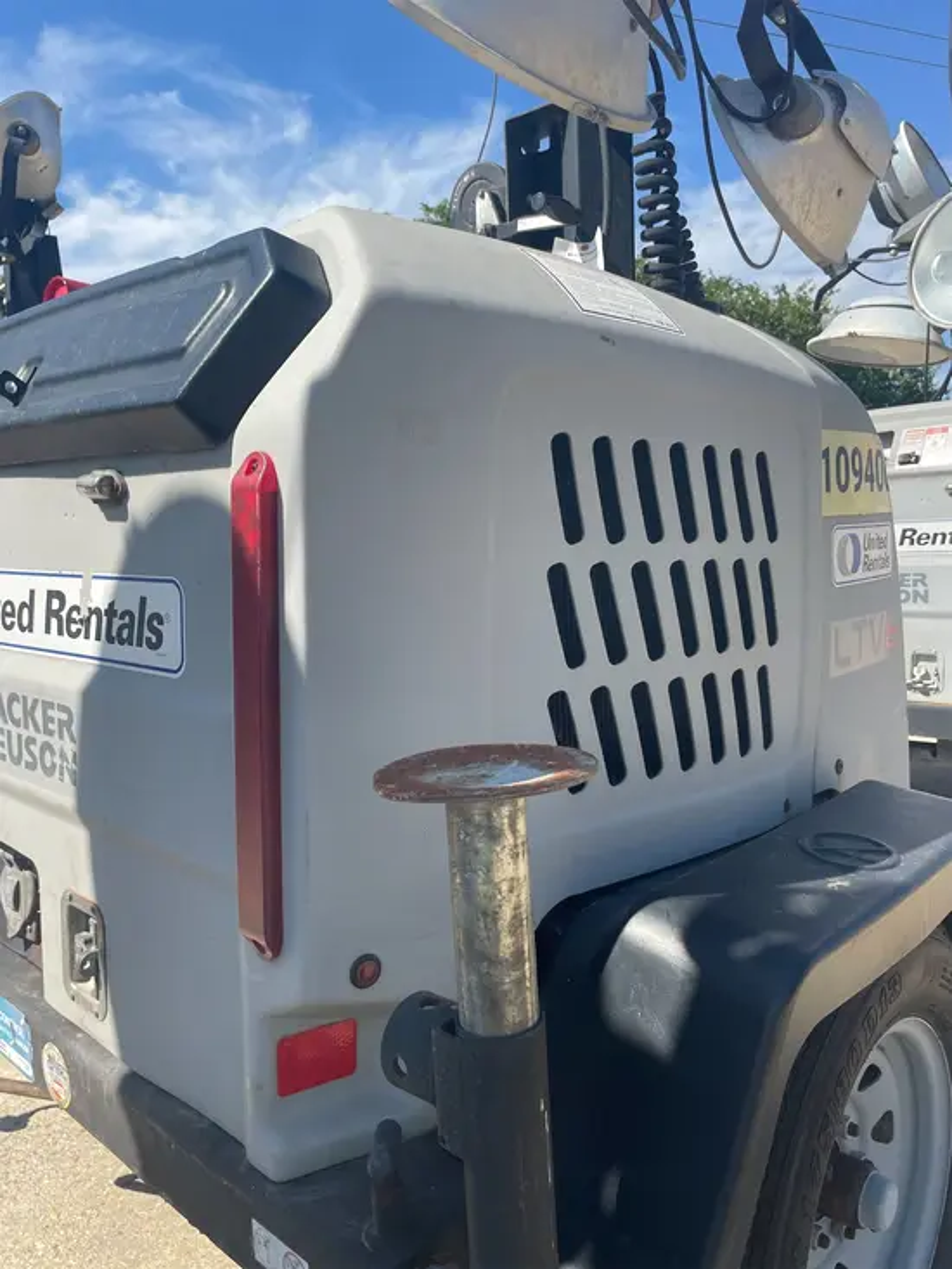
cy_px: 634
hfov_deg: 53.1
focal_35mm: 26
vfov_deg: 67.3
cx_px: 476
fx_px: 953
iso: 32
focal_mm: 4.2
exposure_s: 1/2053
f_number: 1.6
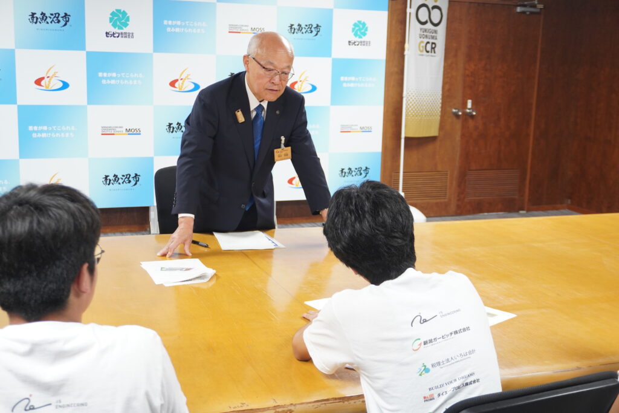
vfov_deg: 29.9
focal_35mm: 45
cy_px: 206
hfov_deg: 43.6
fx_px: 774
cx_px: 310
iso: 640
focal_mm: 30
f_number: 5
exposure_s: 1/30
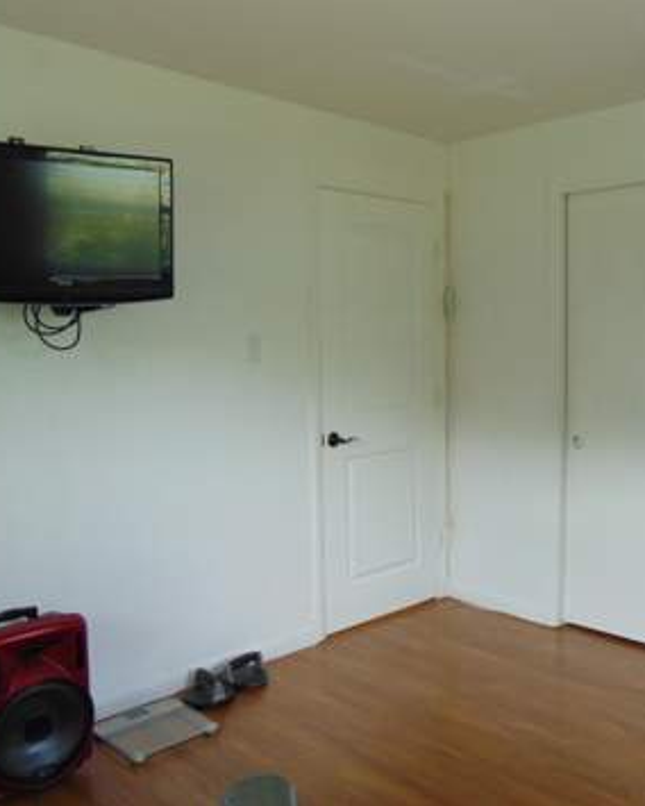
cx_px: 407
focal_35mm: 33
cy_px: 403
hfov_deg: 44.2
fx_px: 787
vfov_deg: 54.2
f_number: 3
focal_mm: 4.5
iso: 160
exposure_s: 1/30
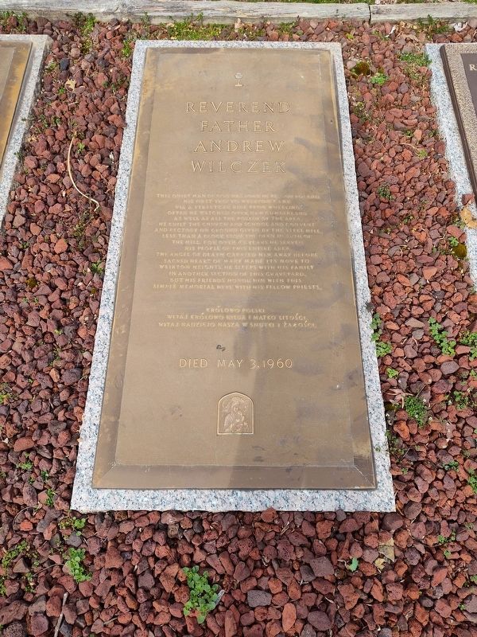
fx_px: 423
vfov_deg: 73.9
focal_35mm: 23
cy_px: 318
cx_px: 238
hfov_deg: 58.9
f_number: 1.8
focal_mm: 5.56
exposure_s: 1/659
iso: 100
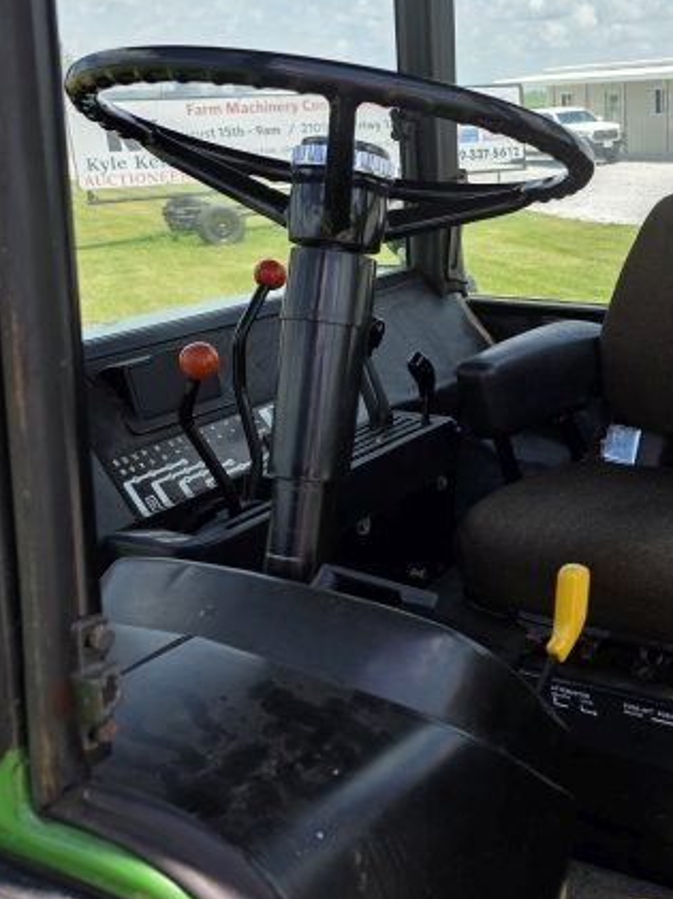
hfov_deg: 32.7
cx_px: 594
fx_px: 1090
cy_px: 391
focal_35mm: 42
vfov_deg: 44.7
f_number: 1.7
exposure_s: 1/2339
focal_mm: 6.3
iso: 80
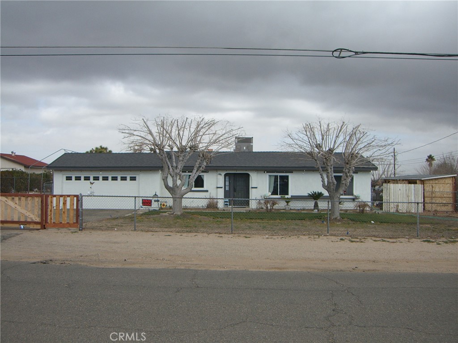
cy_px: 172
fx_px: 503
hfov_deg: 49.0
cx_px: 229
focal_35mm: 38
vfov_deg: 37.7
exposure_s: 1/1000
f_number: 2.7
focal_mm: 6.2
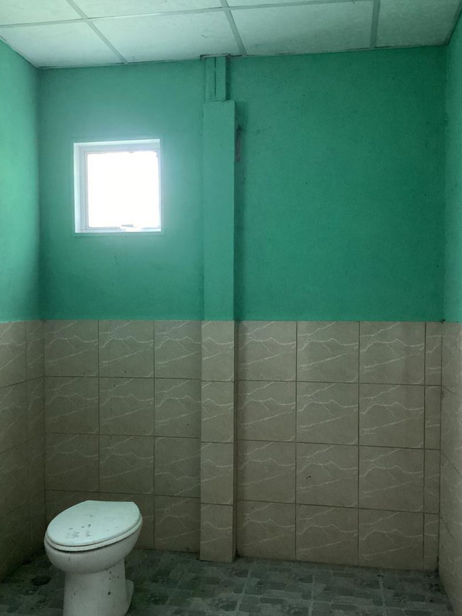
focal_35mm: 33
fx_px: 587
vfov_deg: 55.3
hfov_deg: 42.9
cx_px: 237
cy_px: 323
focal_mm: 3.3
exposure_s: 1/50
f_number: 2.4
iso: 320
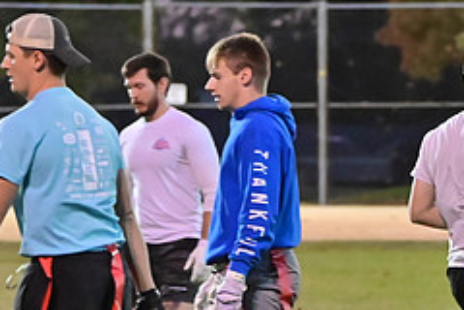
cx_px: 530
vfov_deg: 3.4
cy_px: 276
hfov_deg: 5.1
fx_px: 5142
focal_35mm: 399
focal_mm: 110
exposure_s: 1/400
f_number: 4
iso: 6400
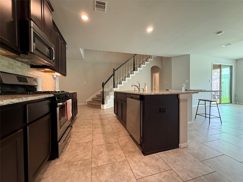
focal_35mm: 14
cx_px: 122
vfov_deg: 85.7
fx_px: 98
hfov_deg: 102.1
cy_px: 91
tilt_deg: -0.8
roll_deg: +0.2
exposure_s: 1/60
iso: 500
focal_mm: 2.22
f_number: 2.2
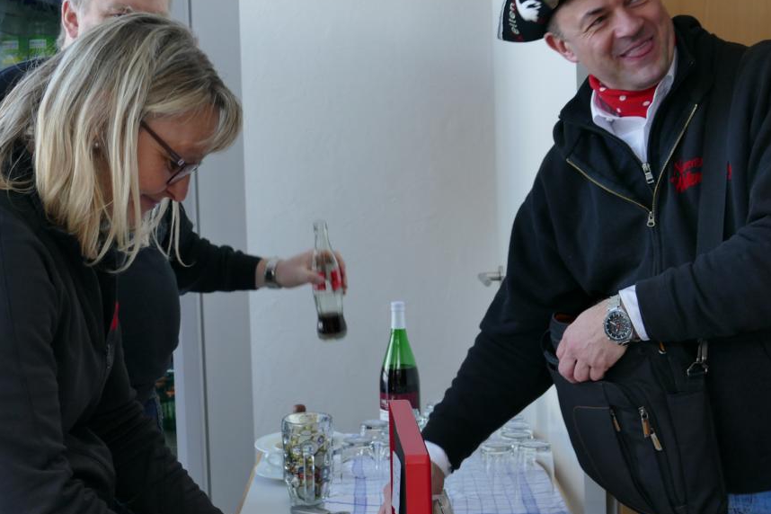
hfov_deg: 38.9
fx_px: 1092
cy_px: 204
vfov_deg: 26.4
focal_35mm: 51
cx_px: 401
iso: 200
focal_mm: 13.97
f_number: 3.1
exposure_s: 1/80
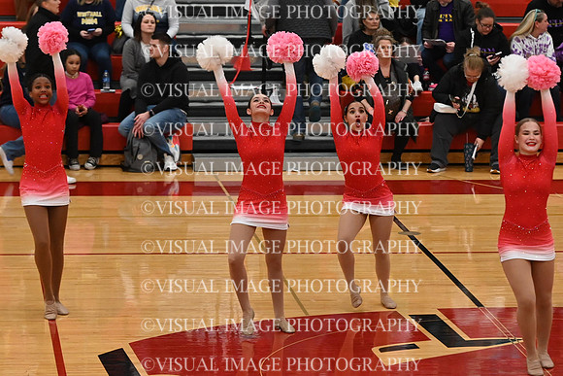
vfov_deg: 7.6
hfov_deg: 11.4
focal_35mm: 180
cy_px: 188
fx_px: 2816
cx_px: 282
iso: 6400
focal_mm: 120
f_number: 4
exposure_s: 1/400
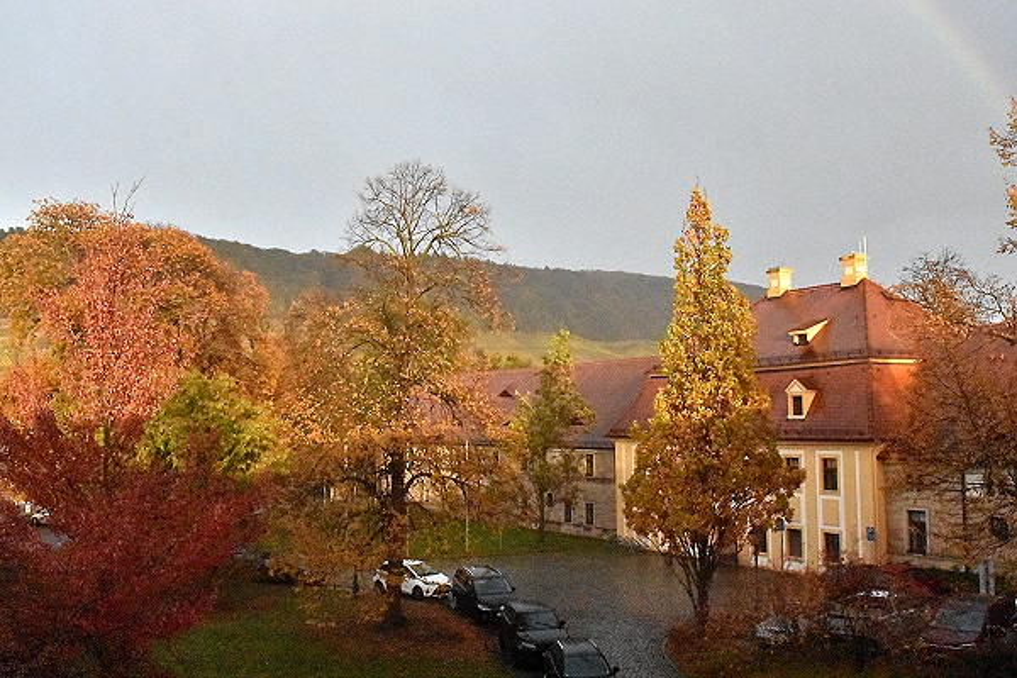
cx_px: 508
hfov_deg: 53.1
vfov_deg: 36.9
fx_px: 1017
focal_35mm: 36
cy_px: 339
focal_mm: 24
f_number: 13
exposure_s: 1/2000
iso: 16000
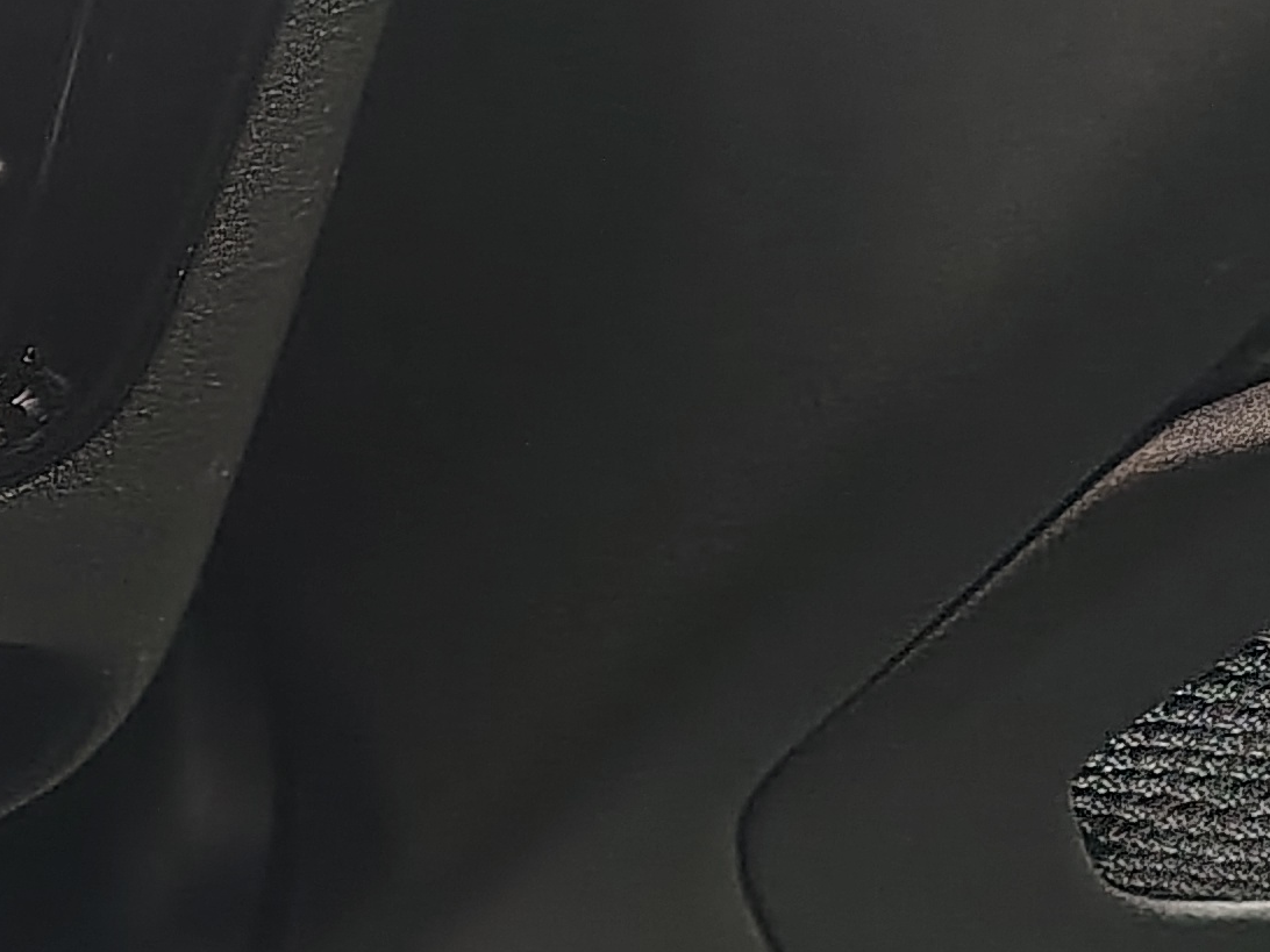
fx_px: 3302
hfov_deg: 18.4
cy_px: 368
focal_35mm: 90
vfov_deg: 16.4
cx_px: -812
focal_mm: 5.56
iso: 3200
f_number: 1.8
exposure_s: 1/28.3
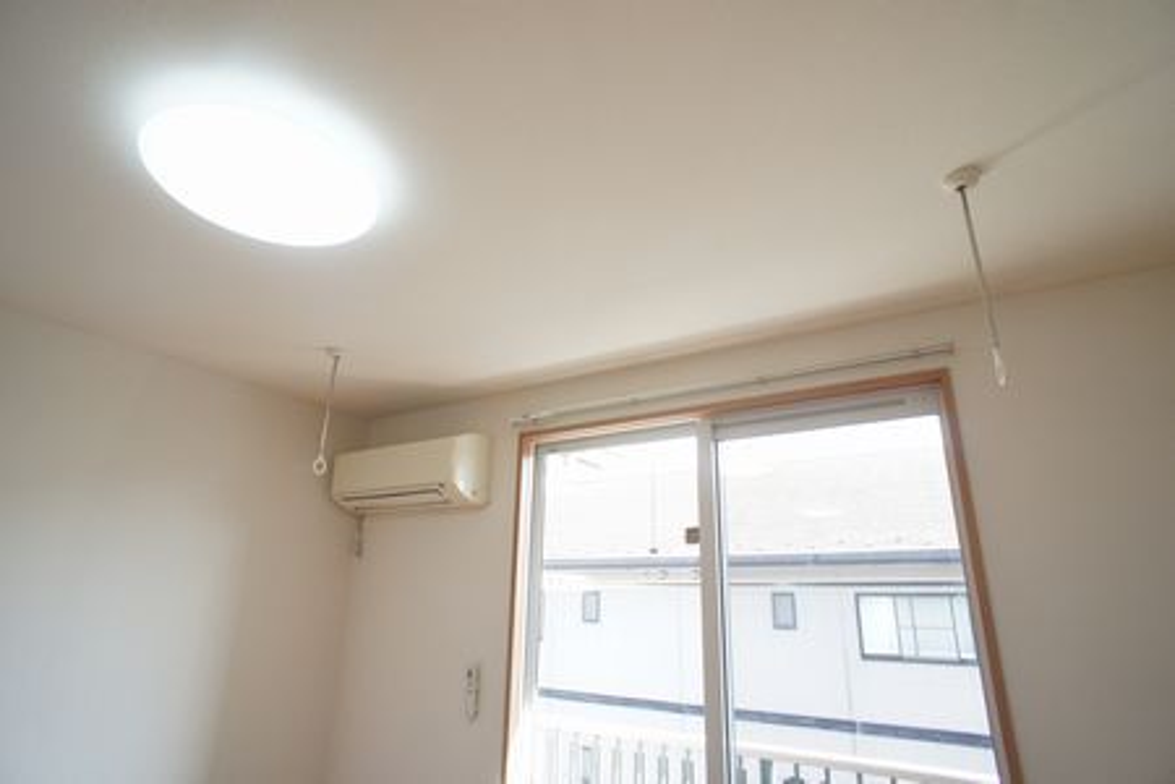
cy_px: 392
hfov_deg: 73.7
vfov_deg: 53.1
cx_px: 588
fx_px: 783
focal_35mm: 24
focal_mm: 16
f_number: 5
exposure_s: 1/100
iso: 400
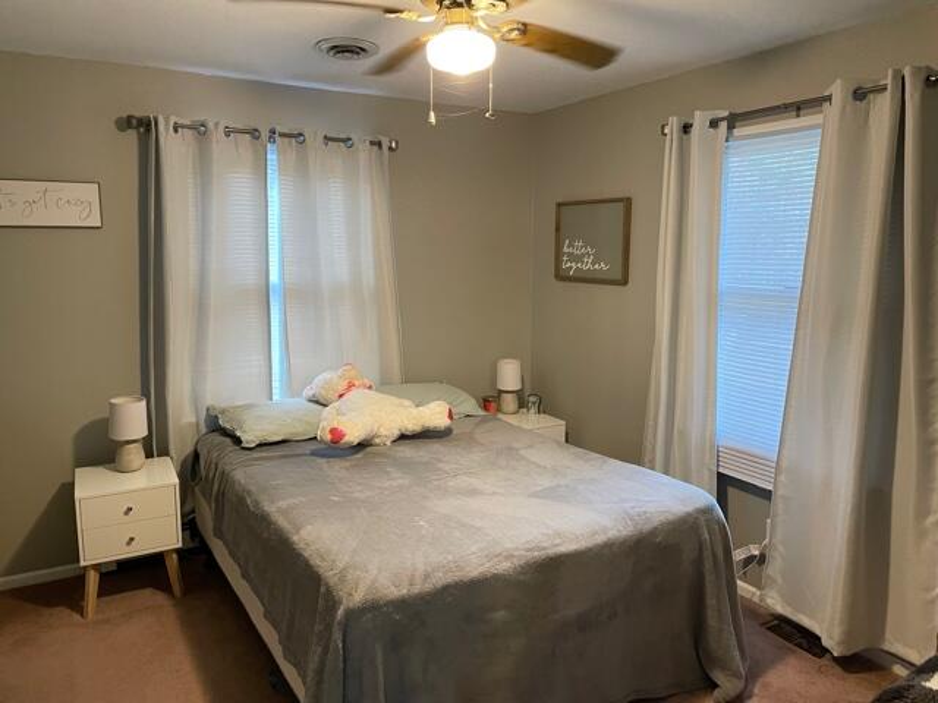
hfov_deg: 67.3
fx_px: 705
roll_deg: +0.6
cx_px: 469
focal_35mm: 26
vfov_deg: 53.1
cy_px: 352
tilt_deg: -6.6
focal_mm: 4.2
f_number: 1.6
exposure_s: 1/60
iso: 500
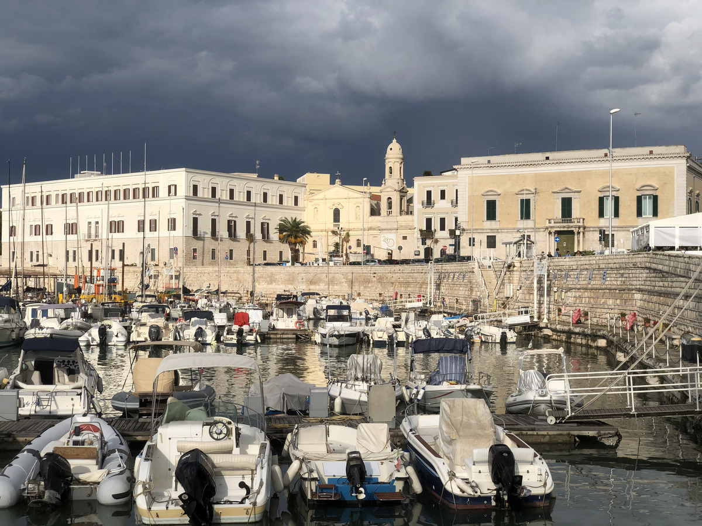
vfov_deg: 28.0
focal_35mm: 52
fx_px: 1055
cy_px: 263
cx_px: 351
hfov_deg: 36.8
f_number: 2.4
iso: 16
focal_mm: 6
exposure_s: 1/2558
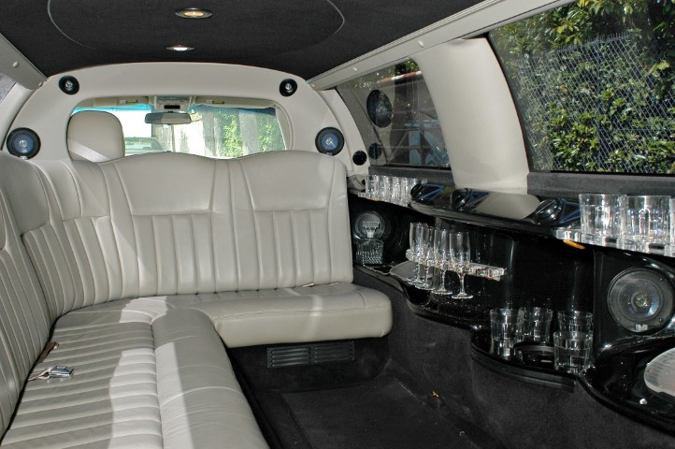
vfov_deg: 36.8
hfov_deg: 53.2
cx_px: 338
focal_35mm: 36
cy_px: 224
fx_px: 674
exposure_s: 1/80
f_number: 7.1
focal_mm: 24
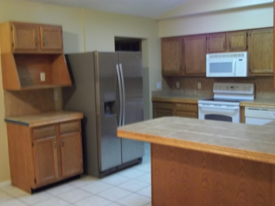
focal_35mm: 39
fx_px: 310
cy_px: 103
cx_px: 138
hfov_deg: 47.9
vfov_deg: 36.8
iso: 275
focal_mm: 7.1
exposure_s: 1/8
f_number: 3.2
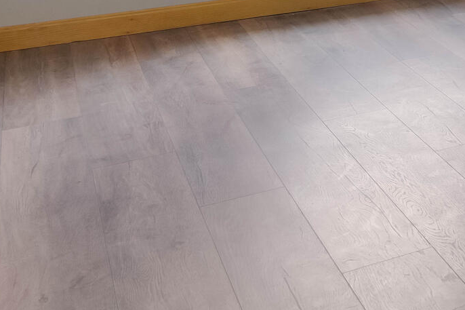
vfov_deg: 17.0
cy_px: -198
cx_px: 736
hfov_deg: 22.5
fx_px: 904
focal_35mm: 70
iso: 800
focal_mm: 16
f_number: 8
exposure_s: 1/200
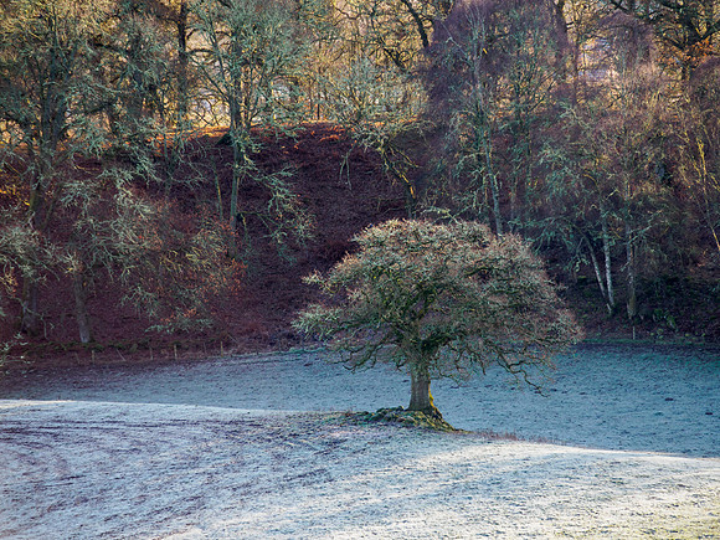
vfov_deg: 5.0
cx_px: 360
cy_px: 270
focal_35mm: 300
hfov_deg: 6.6
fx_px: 6240
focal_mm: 150
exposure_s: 1/100
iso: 200
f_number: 5.6
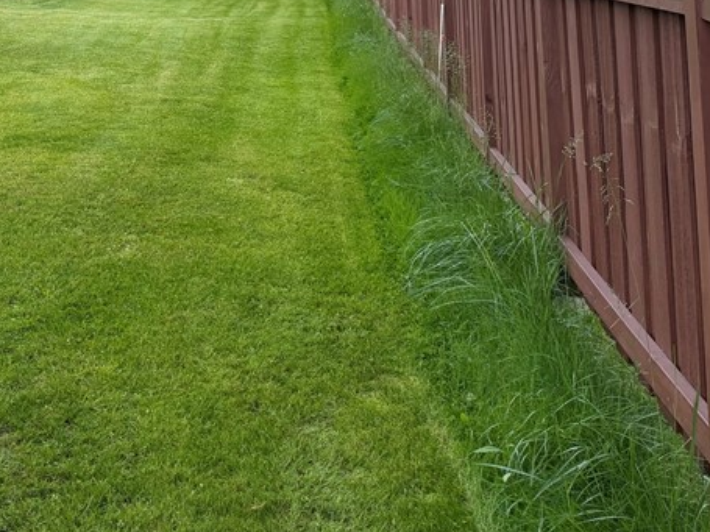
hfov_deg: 32.5
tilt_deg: +2.2
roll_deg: +1.3
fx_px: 1107
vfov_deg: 25.6
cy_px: -8
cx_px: -9
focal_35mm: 54
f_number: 1.78
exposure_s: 1/197
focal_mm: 6.76
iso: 100
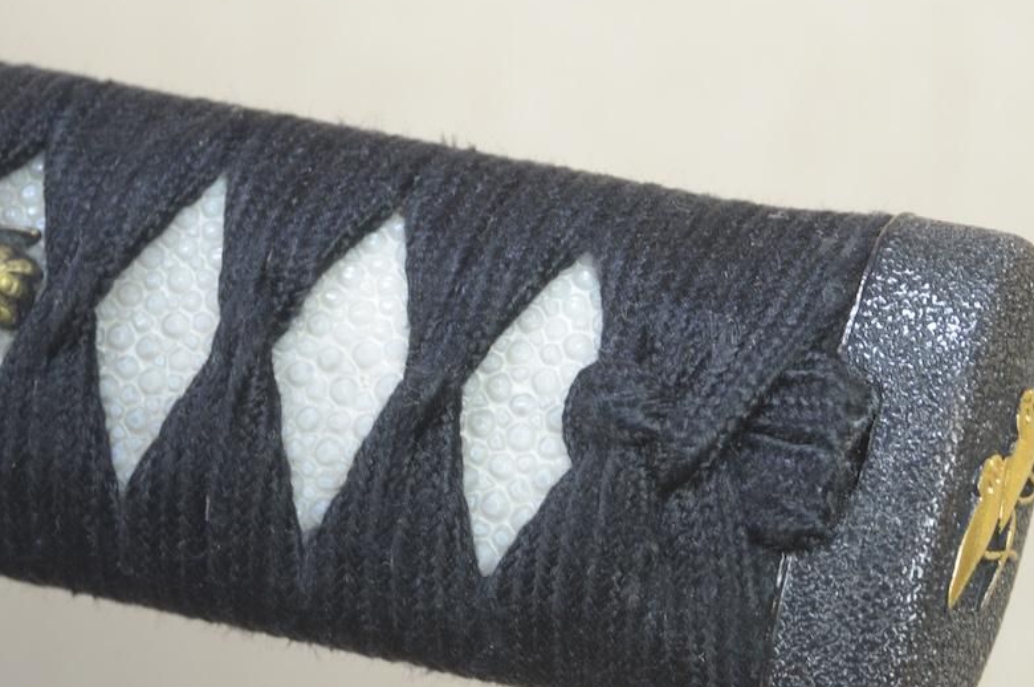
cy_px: 388
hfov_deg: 8.0
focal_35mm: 256
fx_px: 7341
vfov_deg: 5.4
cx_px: 842
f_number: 11
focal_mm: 95
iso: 400
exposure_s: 1/2
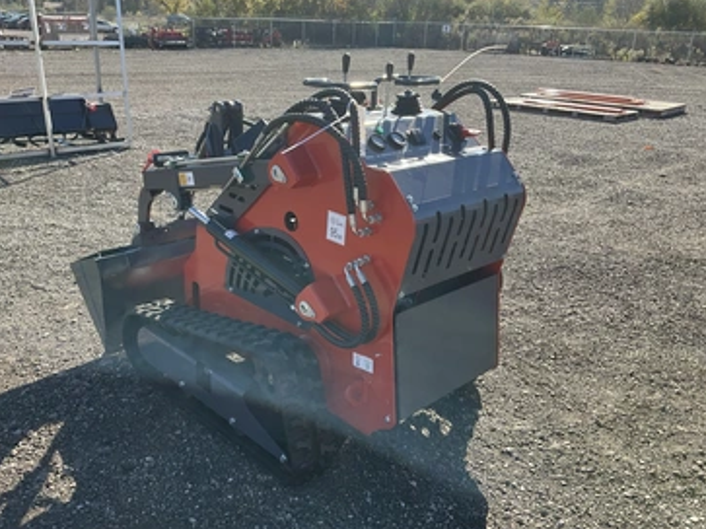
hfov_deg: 56.7
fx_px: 652
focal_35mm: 32
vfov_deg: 44.1
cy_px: 255
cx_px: 319
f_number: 1.8
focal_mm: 3
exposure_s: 1/650
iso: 25
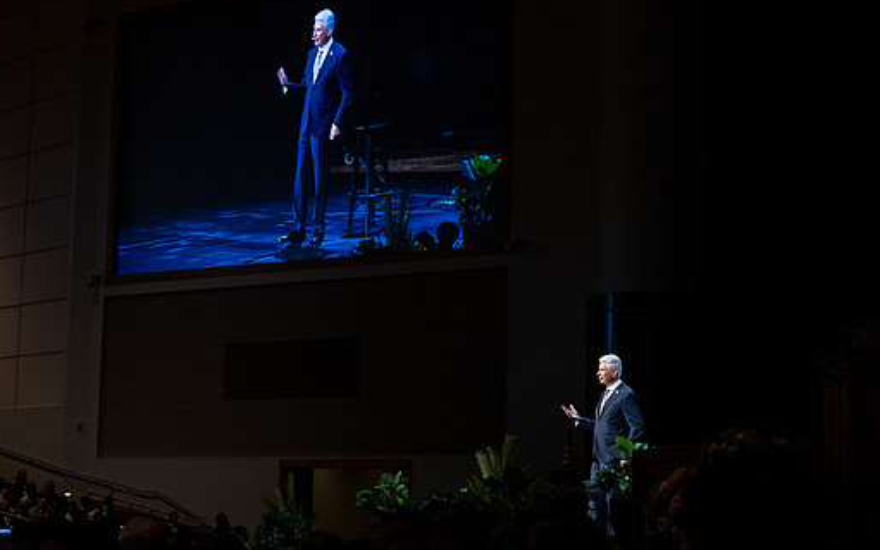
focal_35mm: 81
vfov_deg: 16.1
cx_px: 401
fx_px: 1942
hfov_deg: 25.5
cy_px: 253
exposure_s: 1/125
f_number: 4
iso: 1250
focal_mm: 70
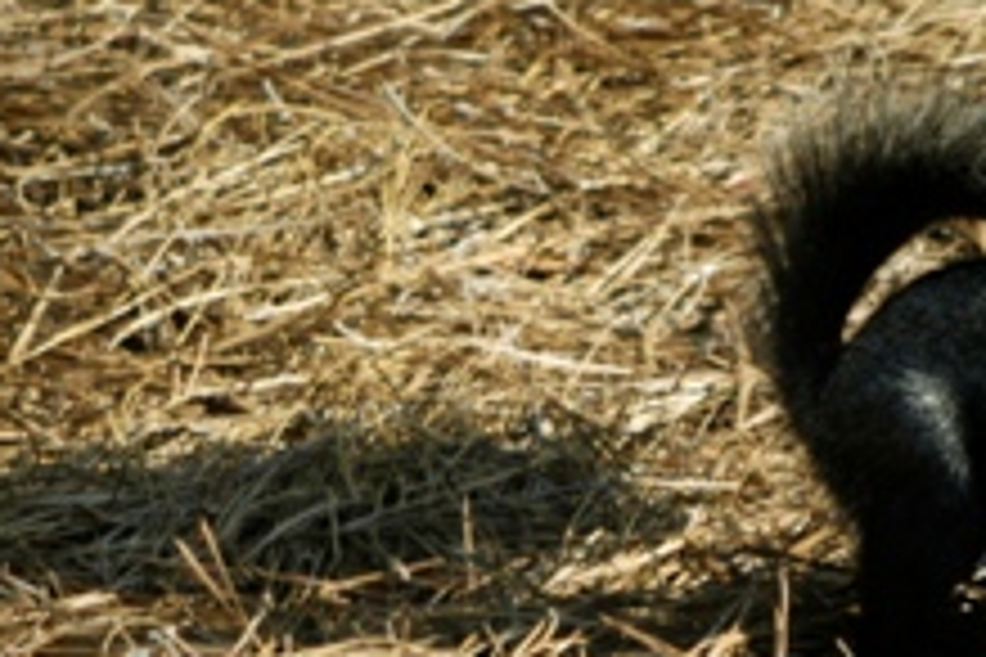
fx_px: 25196
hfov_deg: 2.2
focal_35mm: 920
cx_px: 464
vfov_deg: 1.5
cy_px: 504
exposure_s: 1/350
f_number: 5.6
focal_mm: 210
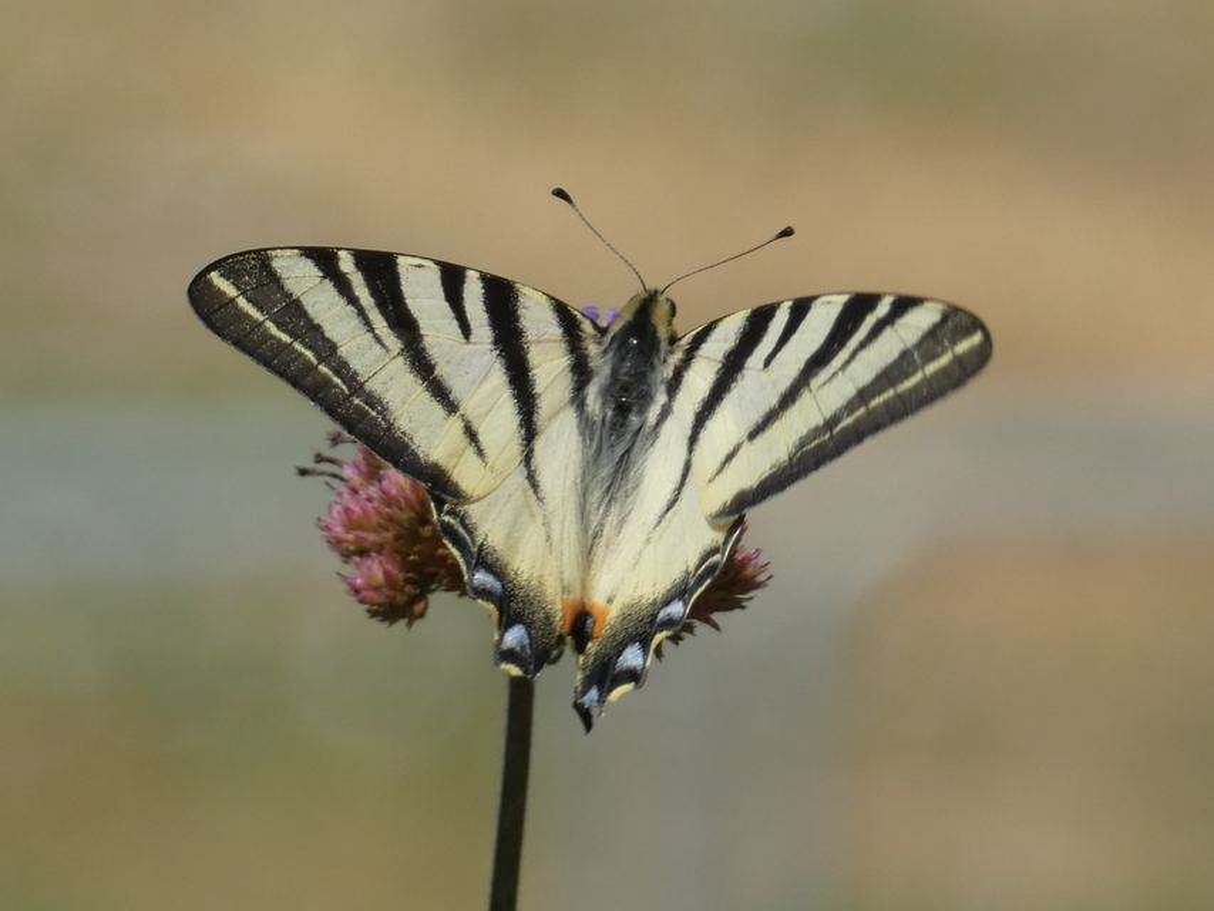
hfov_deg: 3.8
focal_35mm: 515
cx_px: 607
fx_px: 18064
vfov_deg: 2.9
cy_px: 456
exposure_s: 1/320
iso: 80
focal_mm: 92.3
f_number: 5.6
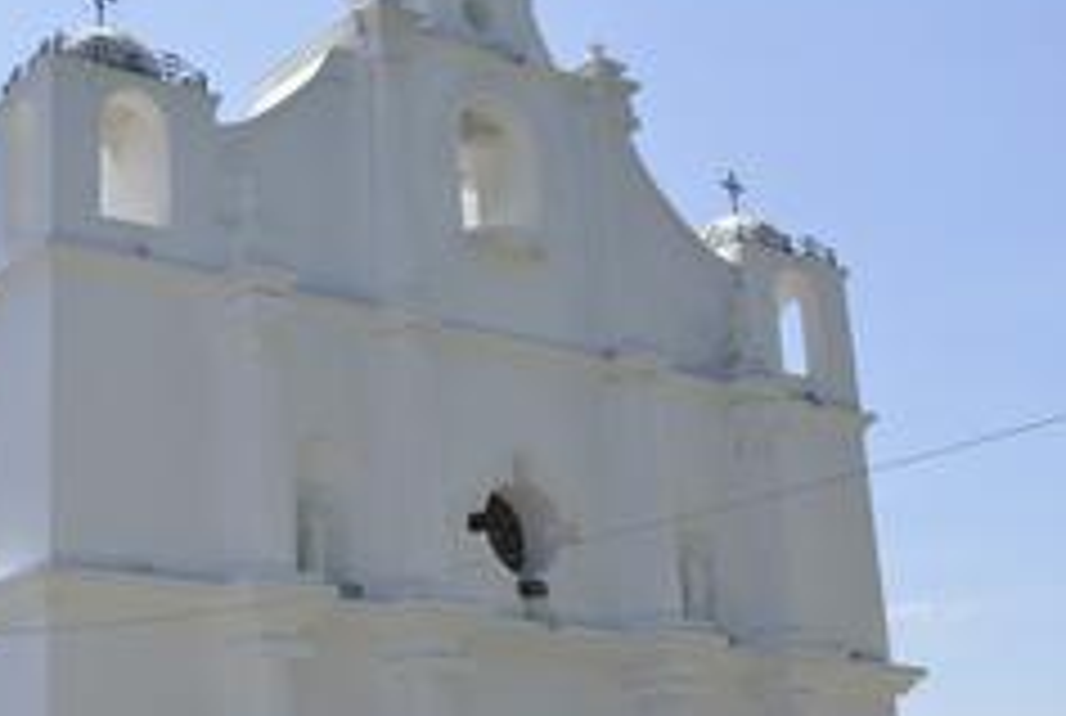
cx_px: 54
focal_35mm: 59
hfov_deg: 31.8
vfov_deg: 23.0
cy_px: 473
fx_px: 1750
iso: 125
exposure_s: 1/1250
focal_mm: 28
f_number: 4
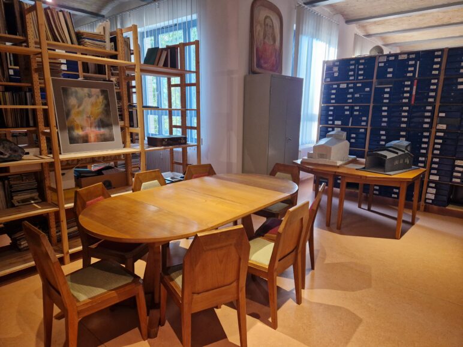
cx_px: 232
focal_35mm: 23
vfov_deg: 58.9
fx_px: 308
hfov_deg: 73.9
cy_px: 174
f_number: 1.8
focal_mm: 5.4
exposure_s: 1/100
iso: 320
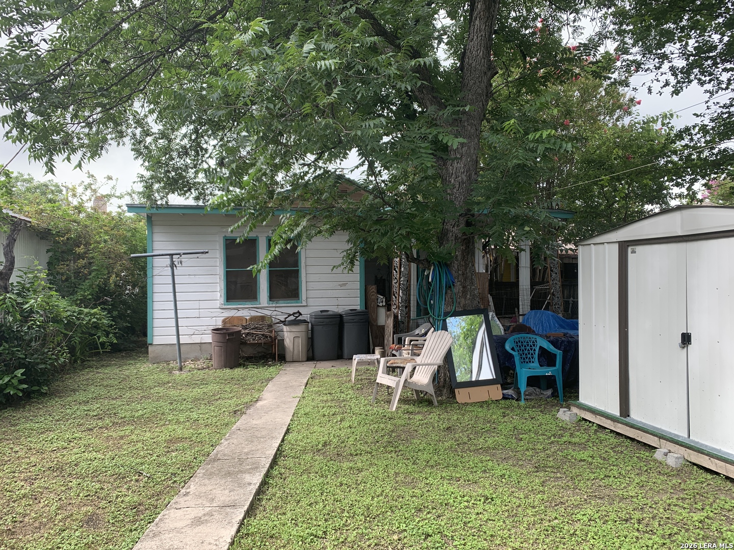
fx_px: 551
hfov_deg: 67.3
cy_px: 275
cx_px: 367
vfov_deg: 53.1
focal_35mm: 26
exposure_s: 1/350
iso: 25
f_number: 1.8
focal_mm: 4.25
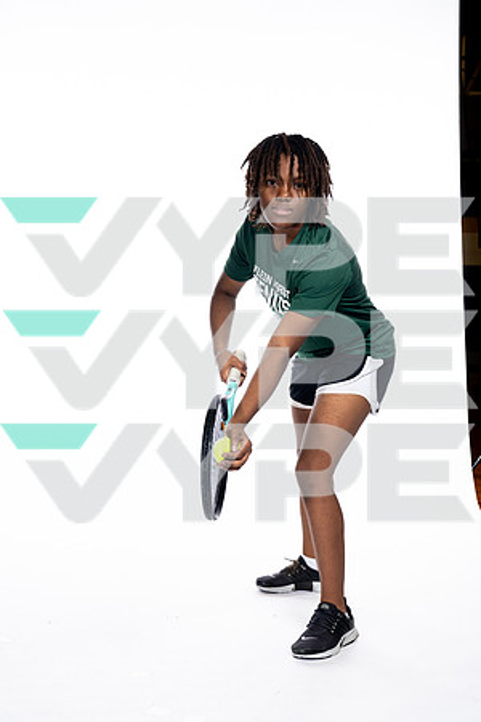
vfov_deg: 42.7
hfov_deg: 29.2
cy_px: 361
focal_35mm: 46
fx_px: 922
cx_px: 240
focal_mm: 46
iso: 400
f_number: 5.6
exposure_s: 1/250
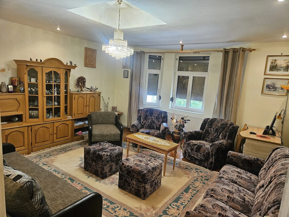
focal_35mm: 23
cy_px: 108
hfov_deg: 73.9
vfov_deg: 58.9
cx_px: 144
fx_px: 192
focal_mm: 5.4
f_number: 1.8
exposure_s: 1/100
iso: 400
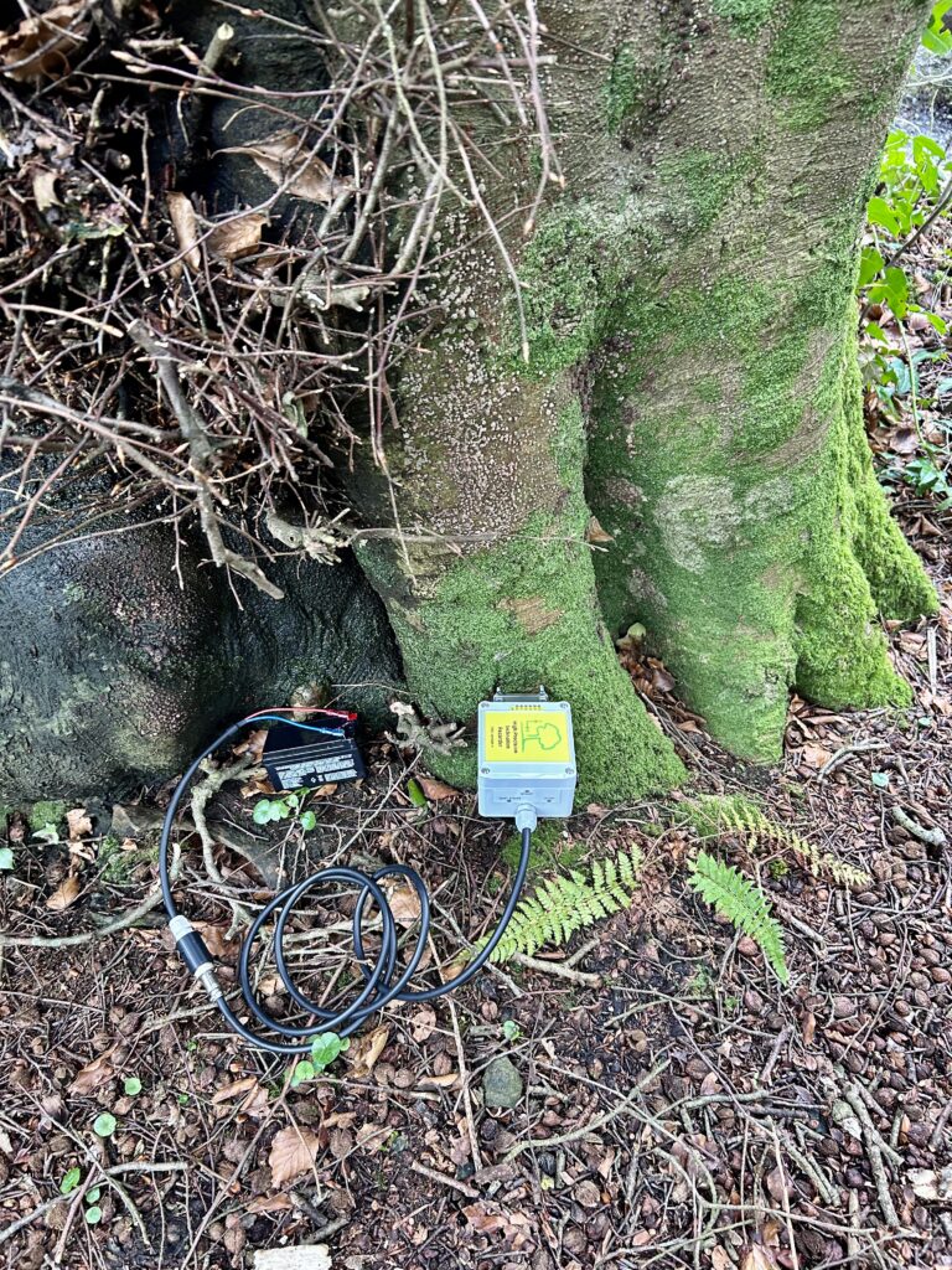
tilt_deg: -44.8
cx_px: 476
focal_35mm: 26
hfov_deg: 53.1
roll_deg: -0.6
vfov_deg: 67.3
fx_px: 953
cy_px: 635
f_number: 1.5
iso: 250
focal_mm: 5.7
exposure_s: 1/60
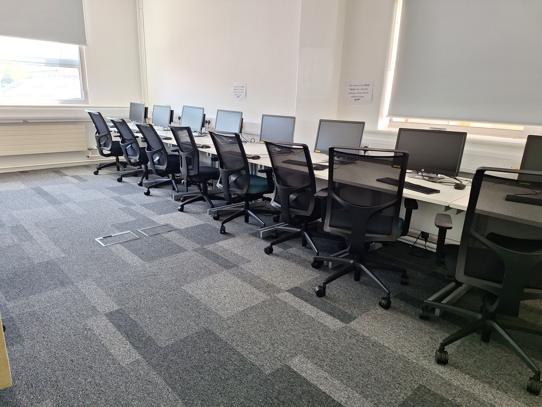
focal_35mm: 23
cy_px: 204
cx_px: 271
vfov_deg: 58.9
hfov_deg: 73.9
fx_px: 360
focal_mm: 5.54
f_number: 1.8
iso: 40
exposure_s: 1/50
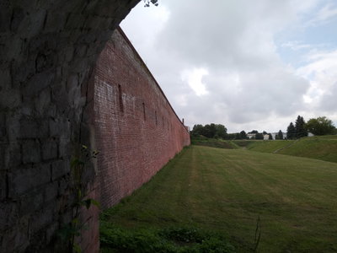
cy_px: 126
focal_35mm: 26
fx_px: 253
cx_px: 168
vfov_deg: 53.1
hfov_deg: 67.3
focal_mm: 3.83
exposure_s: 1/596
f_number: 2.2
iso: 100
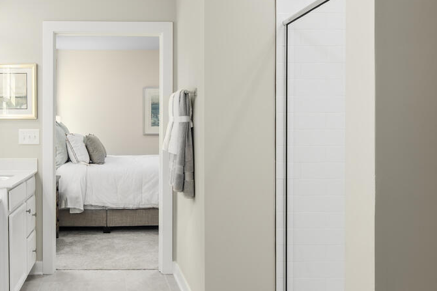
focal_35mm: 34
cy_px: 148
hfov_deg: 52.9
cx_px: 101
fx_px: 413
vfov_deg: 38.9
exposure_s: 1/200
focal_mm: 19
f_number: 9
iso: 200
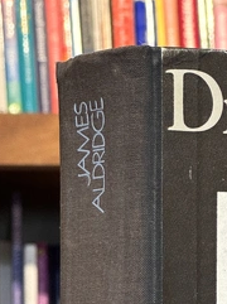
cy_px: 366
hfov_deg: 6.8
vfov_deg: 9.0
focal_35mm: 218
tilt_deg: -0.6
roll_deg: -0.3
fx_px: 1911
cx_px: 253
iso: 125
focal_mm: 9
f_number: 2.8
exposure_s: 1/99
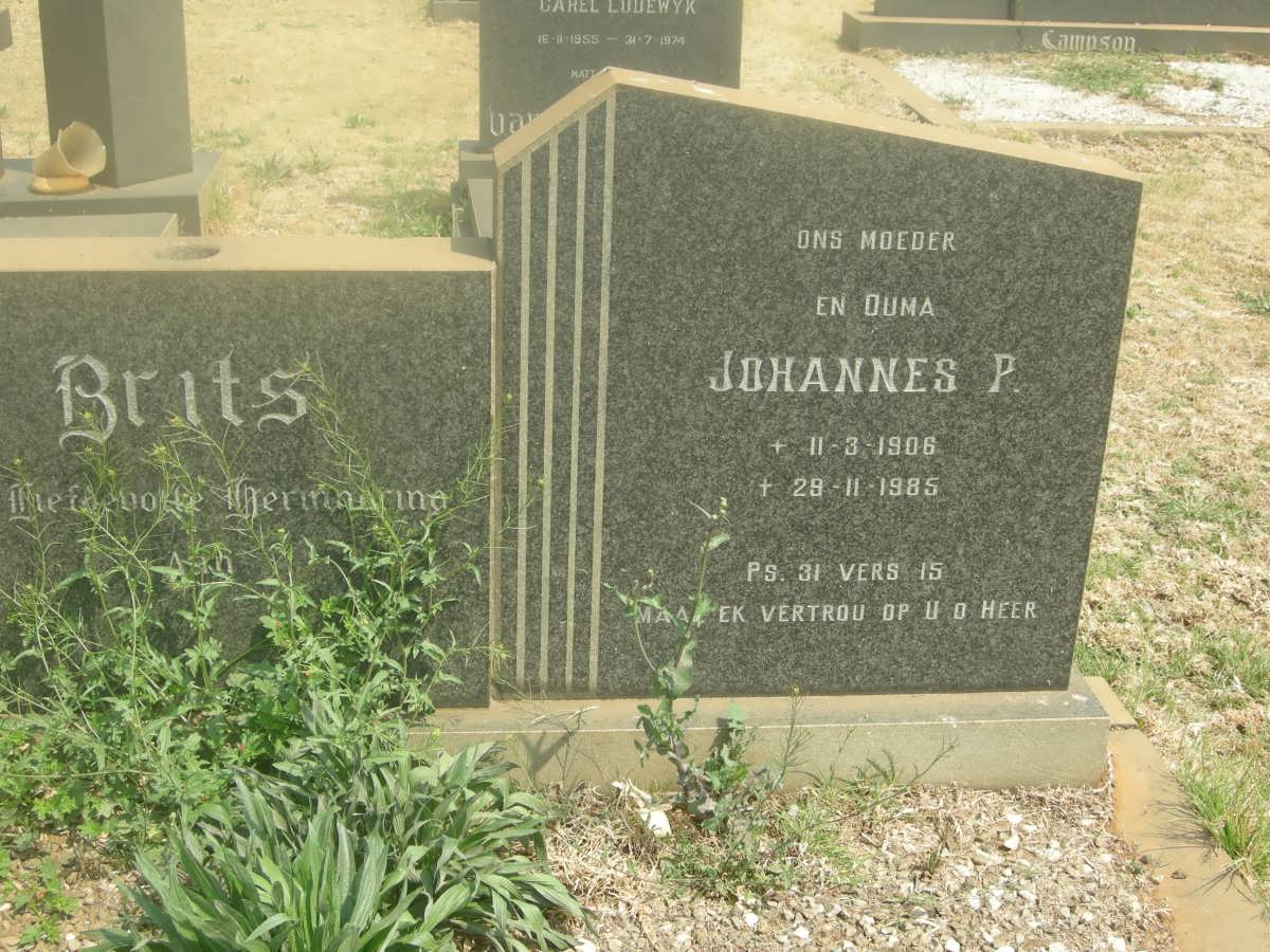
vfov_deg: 30.3
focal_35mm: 48
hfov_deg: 39.7
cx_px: 635
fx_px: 1761
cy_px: 476
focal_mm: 10.1
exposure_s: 1/154
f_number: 4.9
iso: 64
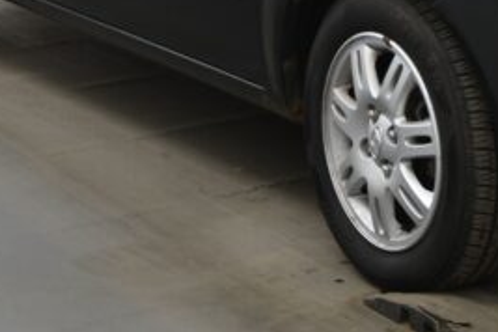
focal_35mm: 146
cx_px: 584
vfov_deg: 9.0
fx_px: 2020
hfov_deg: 13.7
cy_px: -253
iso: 320
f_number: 8
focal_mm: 38
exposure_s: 1/20
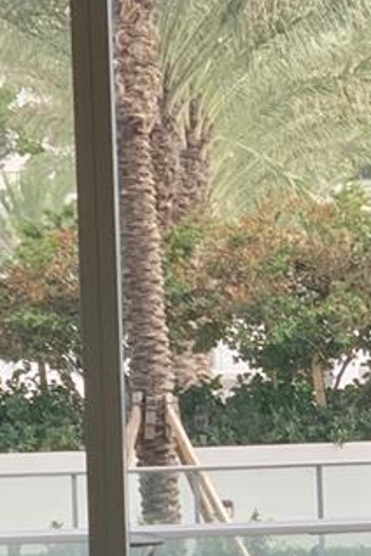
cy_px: 381
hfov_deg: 6.7
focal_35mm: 204
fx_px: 3153
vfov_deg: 10.1
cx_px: -28
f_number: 2.4
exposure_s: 1/120
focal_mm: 6
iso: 50
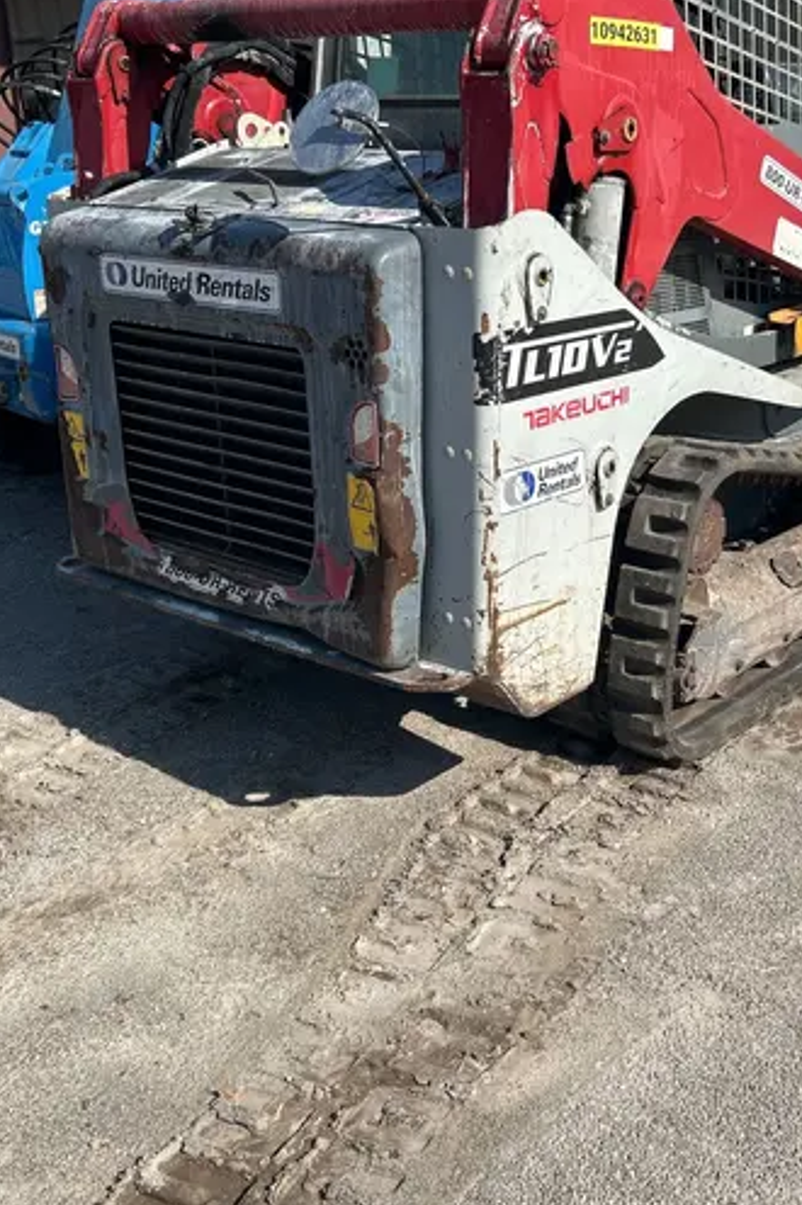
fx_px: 1338
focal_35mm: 40
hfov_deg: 32.8
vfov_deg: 48.4
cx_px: 586
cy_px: 533
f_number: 1.5
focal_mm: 5.7
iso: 50
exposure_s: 1/4831
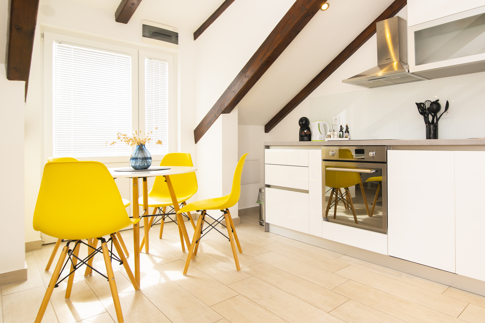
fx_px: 283
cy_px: 148
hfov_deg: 79.6
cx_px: 305
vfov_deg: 59.4
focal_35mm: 21
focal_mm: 16
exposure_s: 1/160
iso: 400
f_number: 4.5
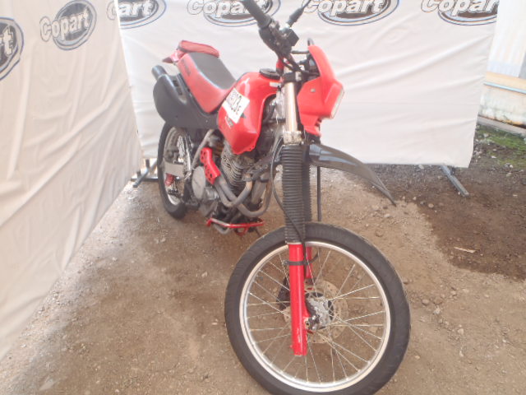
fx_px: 425
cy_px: 198
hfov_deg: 63.4
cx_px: 263
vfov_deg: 49.7
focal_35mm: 28
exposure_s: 1/60
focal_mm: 5
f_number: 3.5
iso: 80
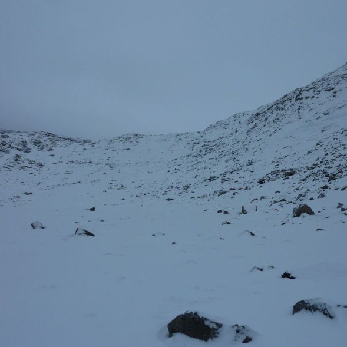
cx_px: 181
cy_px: 171
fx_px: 340
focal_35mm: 30
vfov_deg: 54.0
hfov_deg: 54.0
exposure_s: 1/800
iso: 80
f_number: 5.6
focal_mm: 4.1
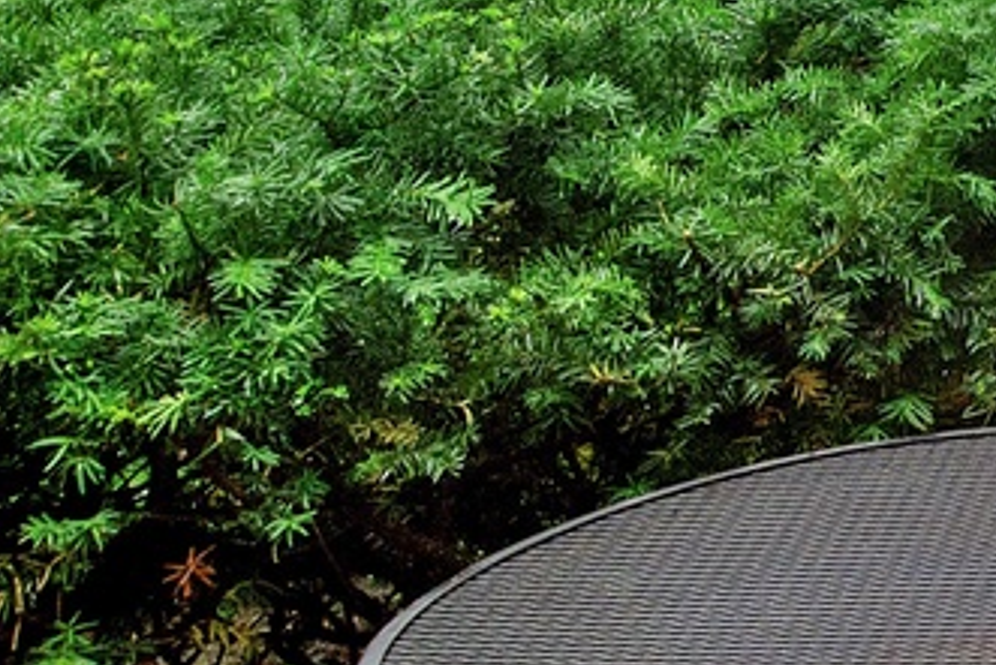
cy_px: -503
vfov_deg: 14.0
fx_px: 2436
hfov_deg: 14.5
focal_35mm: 88
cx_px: 2422
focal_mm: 12
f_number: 8
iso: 200
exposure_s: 1/100
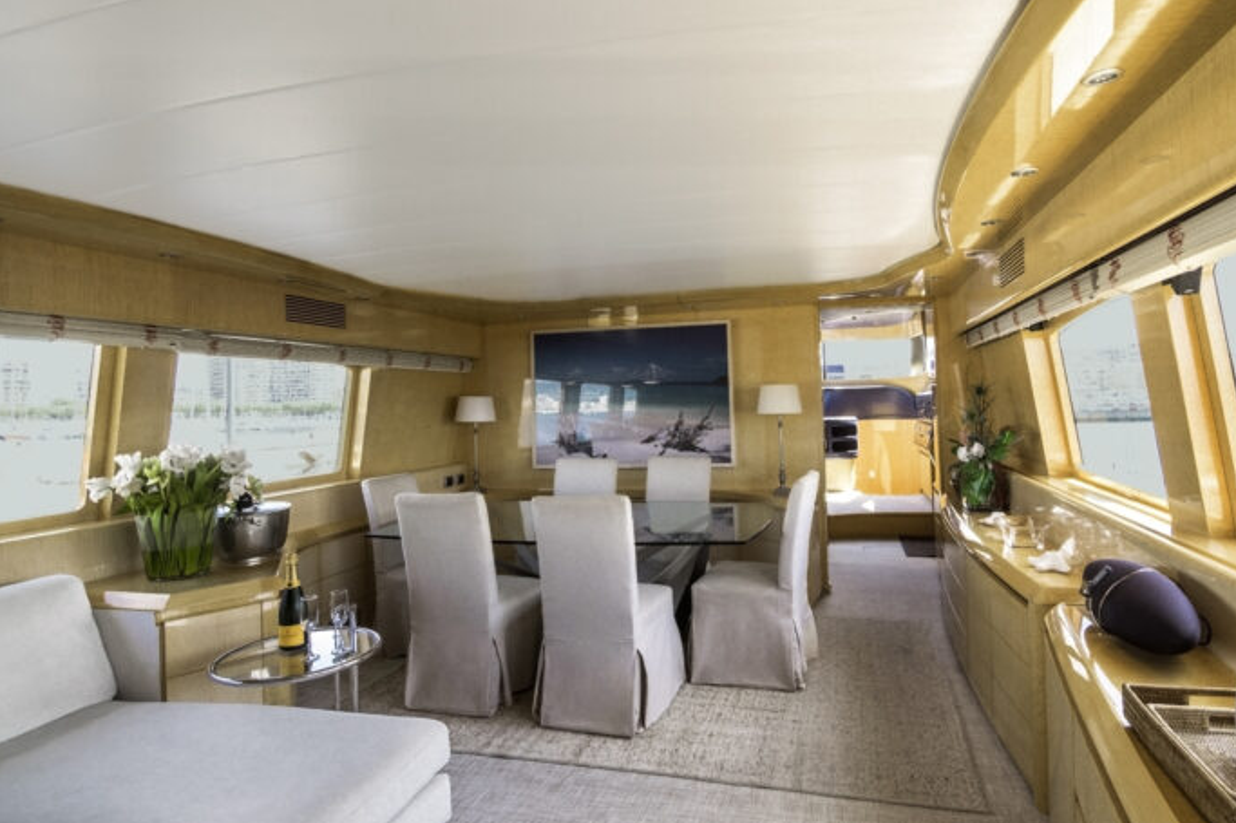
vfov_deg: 65.7
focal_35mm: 19
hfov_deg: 88.0
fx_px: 637
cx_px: 677
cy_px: 387
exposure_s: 1/10
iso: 400
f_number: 13
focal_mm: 11
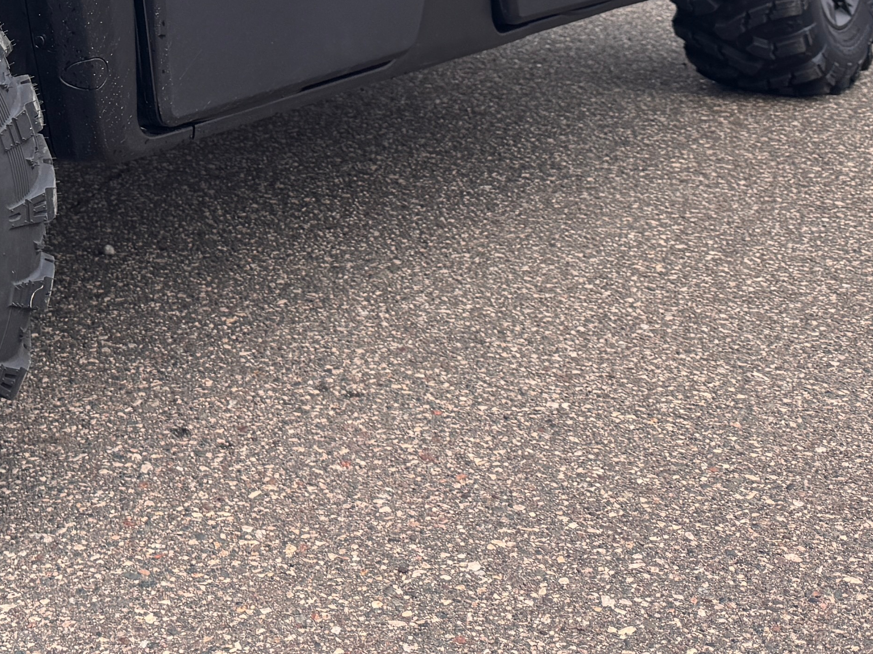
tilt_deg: -0.5
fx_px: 1841
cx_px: -17
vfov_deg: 18.1
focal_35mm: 73
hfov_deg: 25.3
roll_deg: +0.0
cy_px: -302
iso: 80
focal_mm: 6.76
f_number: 1.78
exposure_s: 1/2252
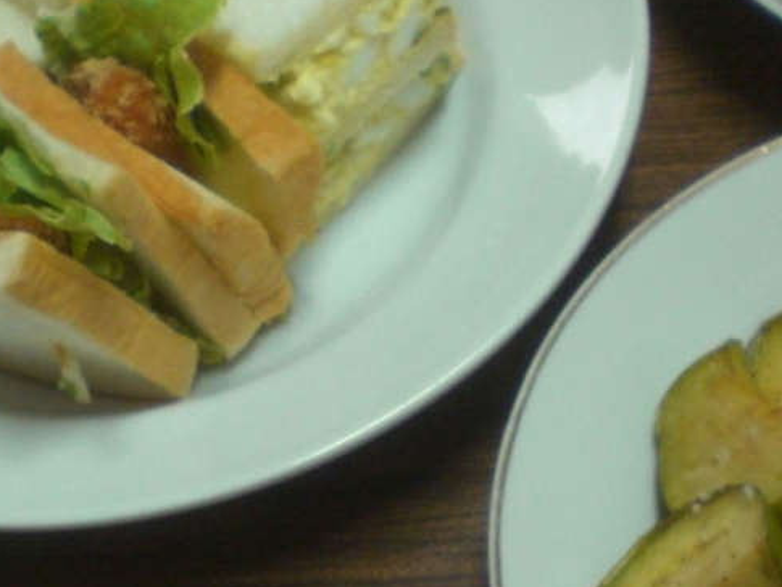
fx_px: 2124
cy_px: 419
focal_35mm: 94
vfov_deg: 15.7
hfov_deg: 20.8
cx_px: 332
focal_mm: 6.3
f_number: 3.1
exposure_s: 1/30
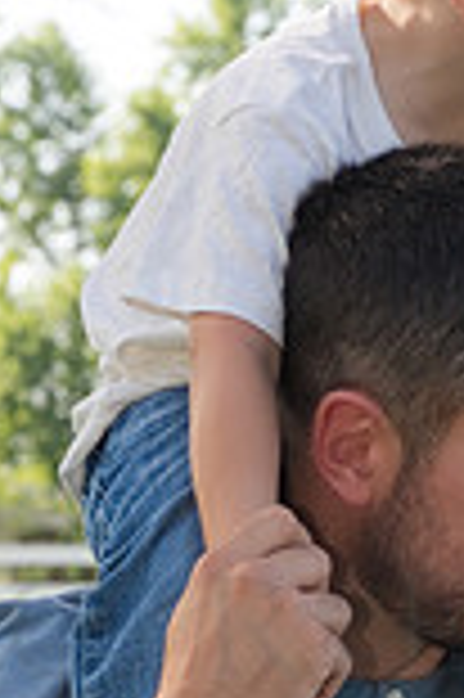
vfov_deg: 8.0
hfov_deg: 5.3
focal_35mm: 255
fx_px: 4941
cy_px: 833
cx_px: 782
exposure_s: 1/320
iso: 400
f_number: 8
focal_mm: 68
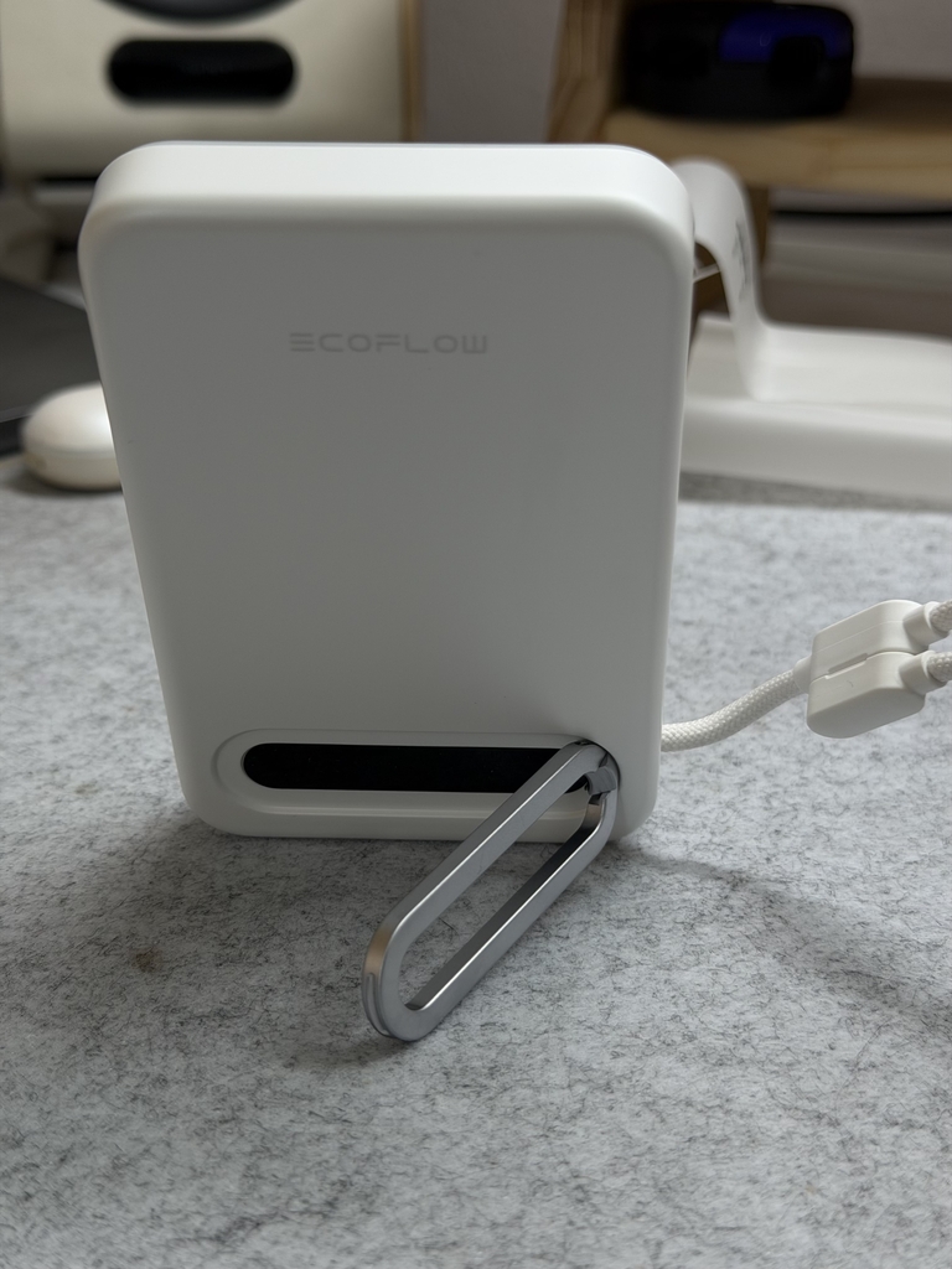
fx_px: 1760
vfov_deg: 39.7
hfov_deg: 30.3
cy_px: 634
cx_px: 476
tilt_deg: -23.1
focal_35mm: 48
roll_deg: -0.1
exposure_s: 1/143
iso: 80
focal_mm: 6.76
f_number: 1.78
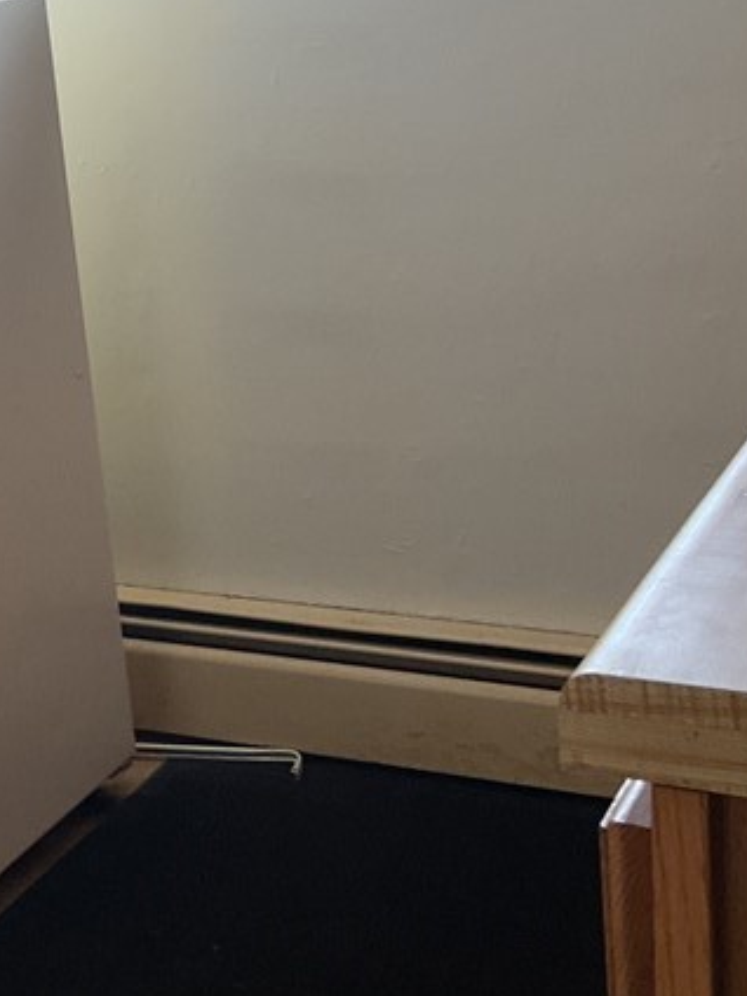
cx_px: 26
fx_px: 2014
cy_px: 310
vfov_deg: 27.6
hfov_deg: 20.4
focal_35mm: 70
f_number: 1.8
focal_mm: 3
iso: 50
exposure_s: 1/60
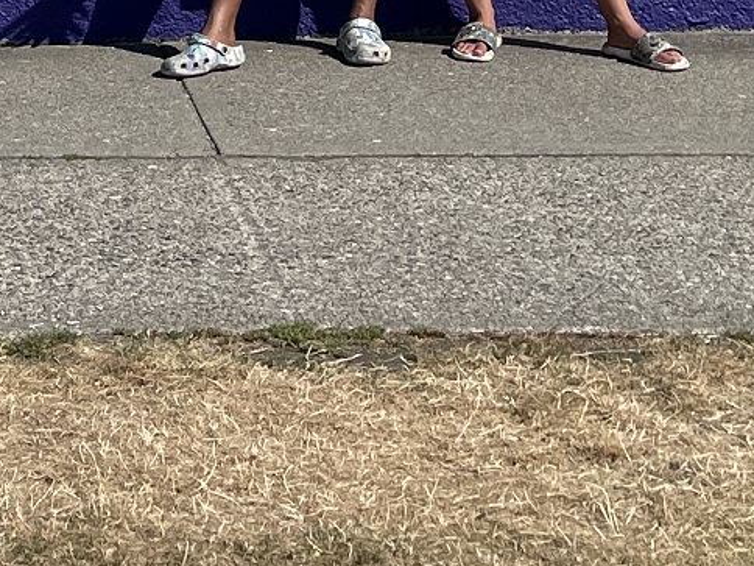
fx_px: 2832
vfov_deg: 10.5
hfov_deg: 14.8
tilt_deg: -0.5
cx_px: -59
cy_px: -534
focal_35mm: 130
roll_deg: -0.8
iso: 50
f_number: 1.6
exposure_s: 1/10000
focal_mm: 5.1
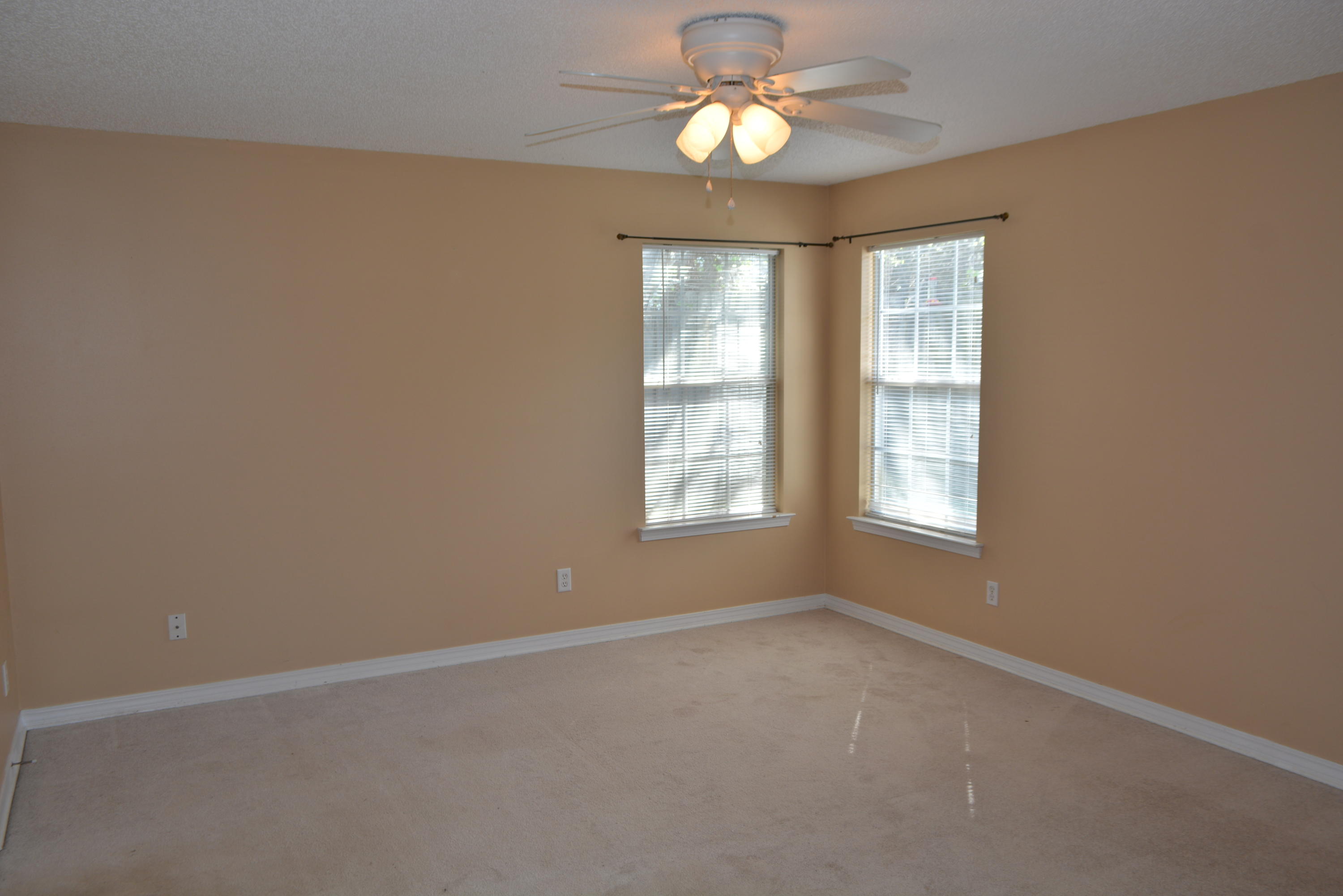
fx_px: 1007
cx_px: 672
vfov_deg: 47.9
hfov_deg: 67.4
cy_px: 448
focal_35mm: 27
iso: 100
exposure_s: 1/30
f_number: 5.6
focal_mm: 18
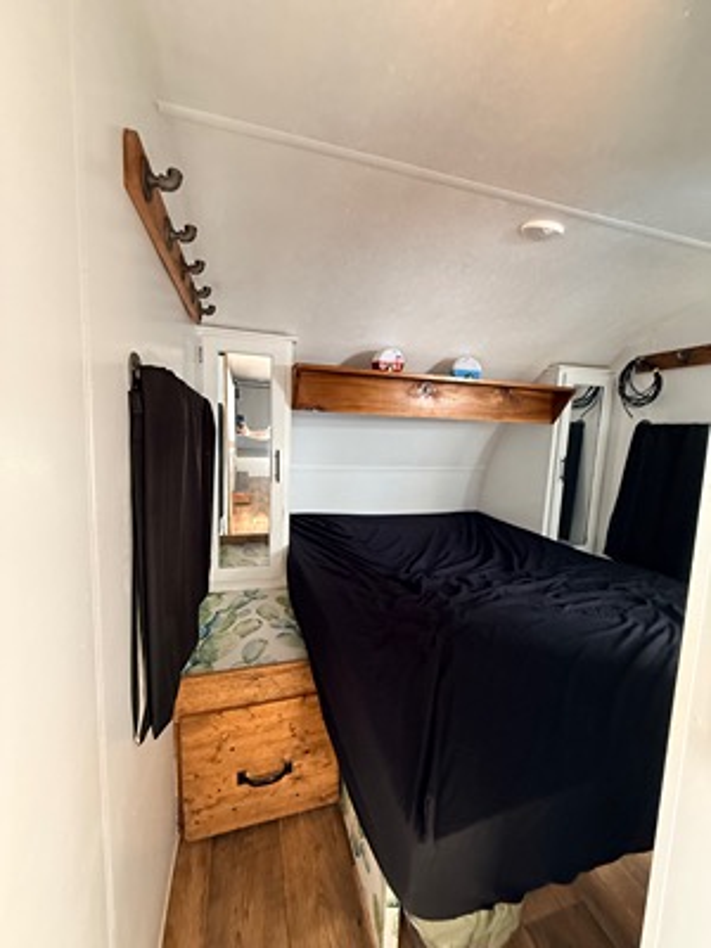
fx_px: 383
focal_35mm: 14
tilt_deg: -5.1
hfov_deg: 85.7
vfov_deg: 102.1
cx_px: 356
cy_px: 474
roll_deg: -3.6
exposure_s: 1/74
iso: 320
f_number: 2.2
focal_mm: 2.22
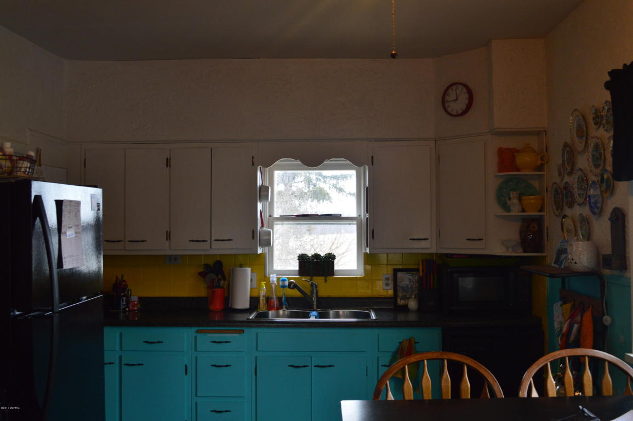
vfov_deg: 34.1
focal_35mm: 39
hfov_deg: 49.6
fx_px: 685
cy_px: 210
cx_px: 316
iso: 400
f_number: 7.1
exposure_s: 1/30
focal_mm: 26
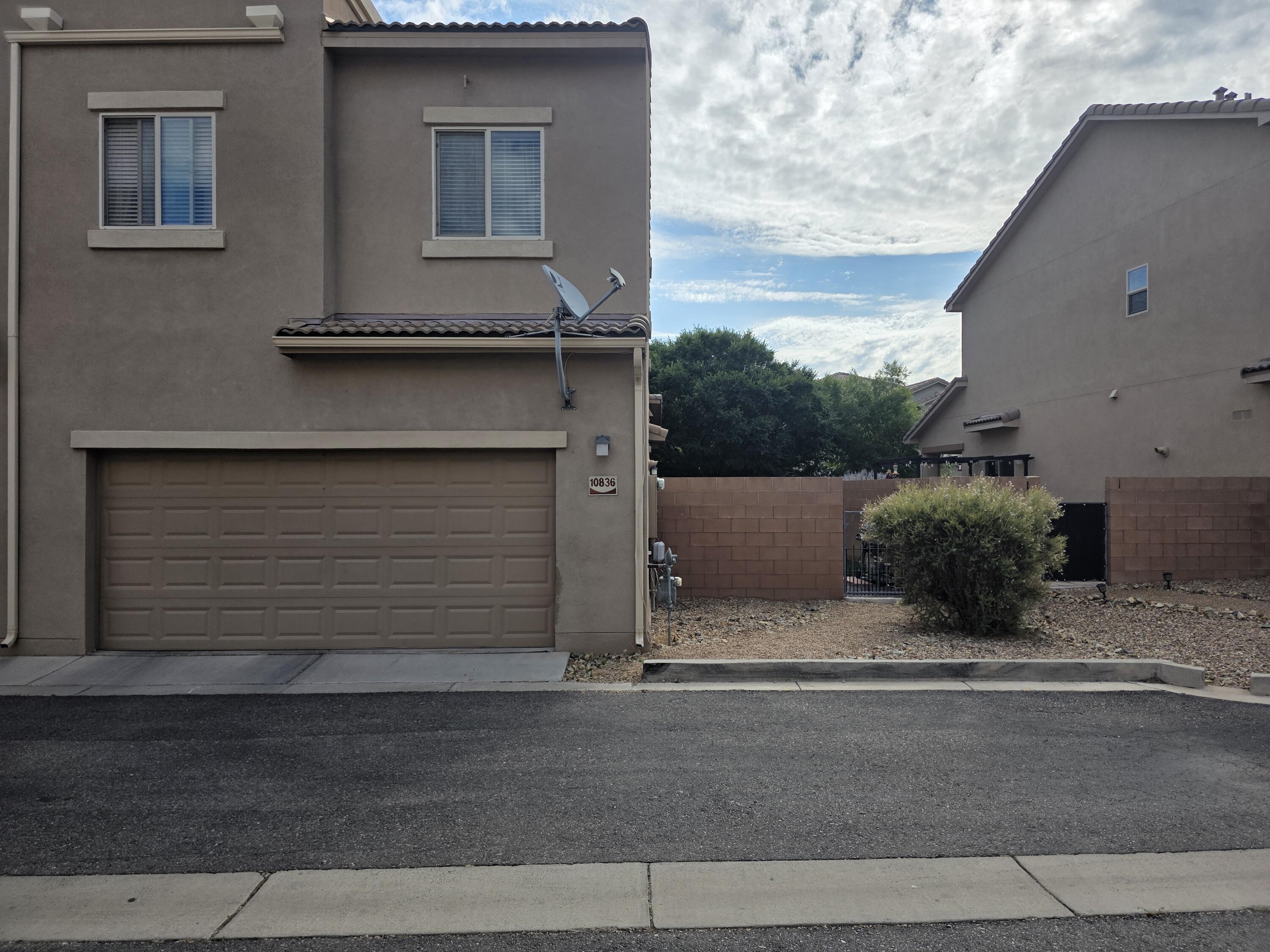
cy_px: 476
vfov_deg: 58.9
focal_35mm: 23
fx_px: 844
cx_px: 635
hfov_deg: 73.9
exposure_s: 1/7944
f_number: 1.7
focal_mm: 6.3
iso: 50
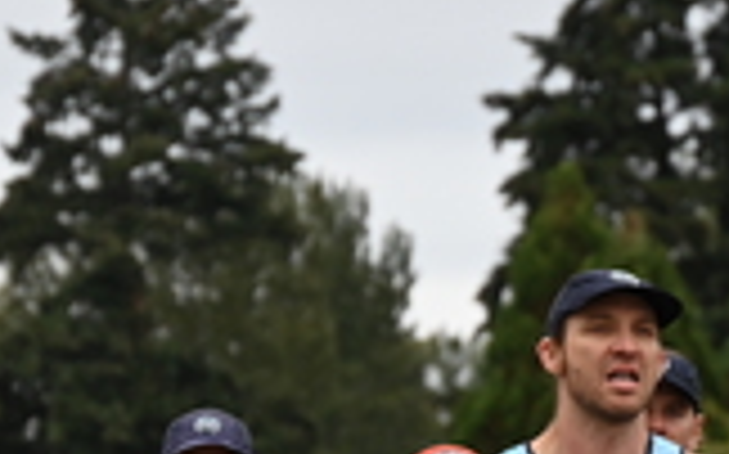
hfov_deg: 4.3
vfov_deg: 2.7
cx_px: 634
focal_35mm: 484
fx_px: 9609
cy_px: 470
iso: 560
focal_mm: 140
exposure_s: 1/250
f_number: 6.3
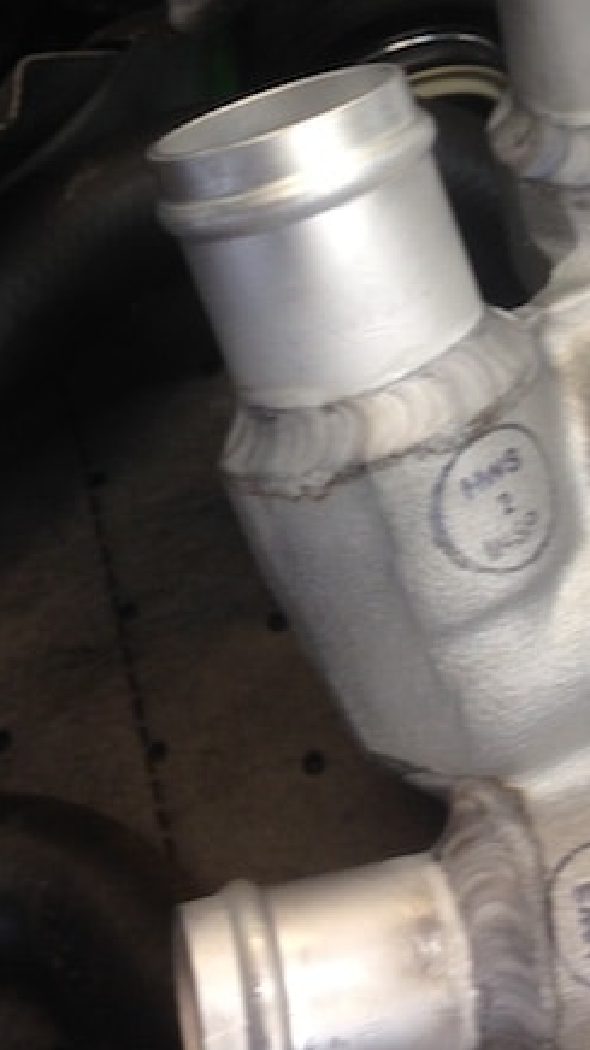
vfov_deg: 31.5
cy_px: 303
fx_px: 1837
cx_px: 508
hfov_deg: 18.0
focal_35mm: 66
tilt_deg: -59.6
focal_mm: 4.12
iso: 64
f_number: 2.4
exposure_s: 1/20
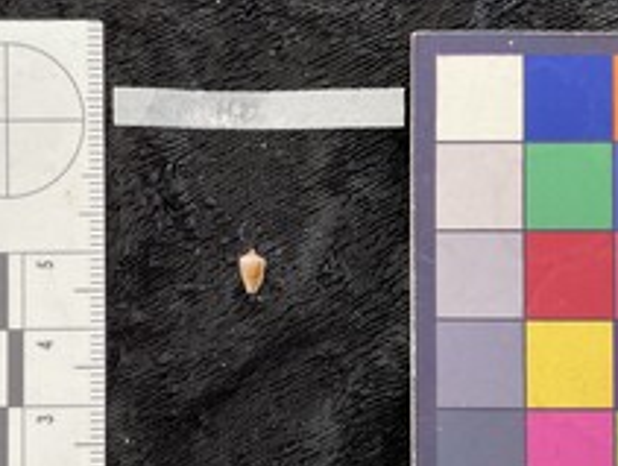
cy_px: 277
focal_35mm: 48
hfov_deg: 39.5
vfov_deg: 30.3
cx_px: 252
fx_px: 858
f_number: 1.8
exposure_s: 1/60
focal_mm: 3
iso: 80
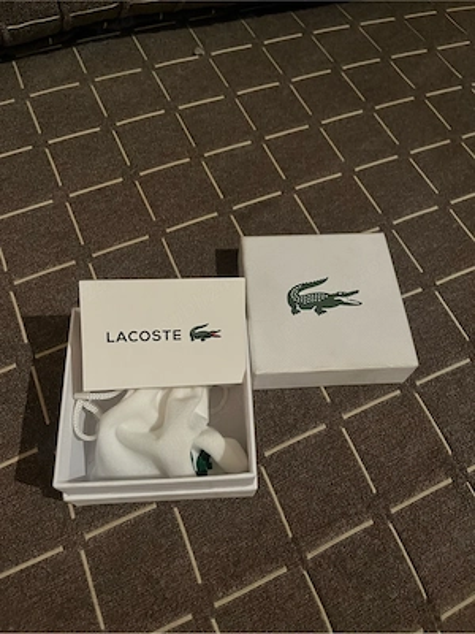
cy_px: 317
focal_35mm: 26
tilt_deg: -59.8
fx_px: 476
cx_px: 238
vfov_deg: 67.3
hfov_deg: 53.1
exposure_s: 1/33
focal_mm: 5.1
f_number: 1.6
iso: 640
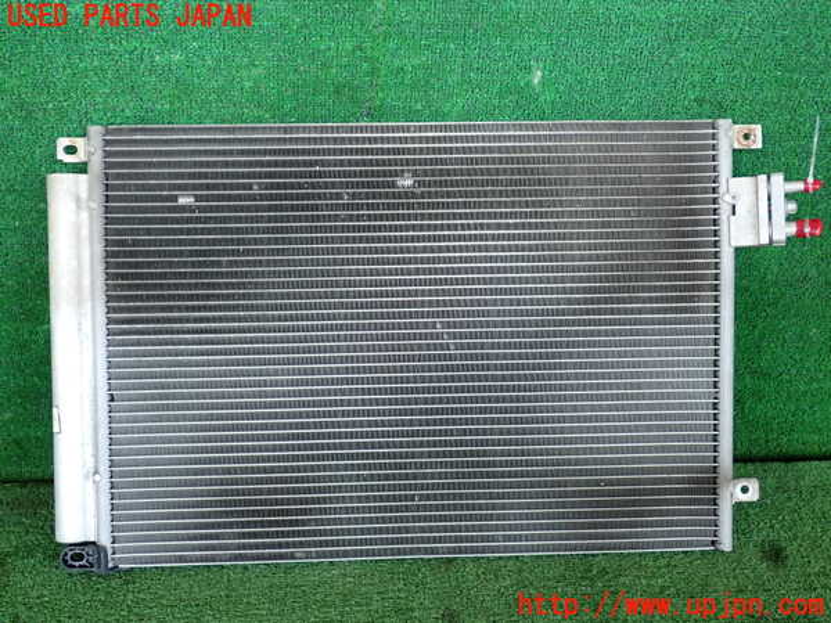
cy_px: 312
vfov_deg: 37.7
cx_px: 416
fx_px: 912
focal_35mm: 38
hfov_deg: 49.0
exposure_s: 1/125
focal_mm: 6.83
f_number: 2.7
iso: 320
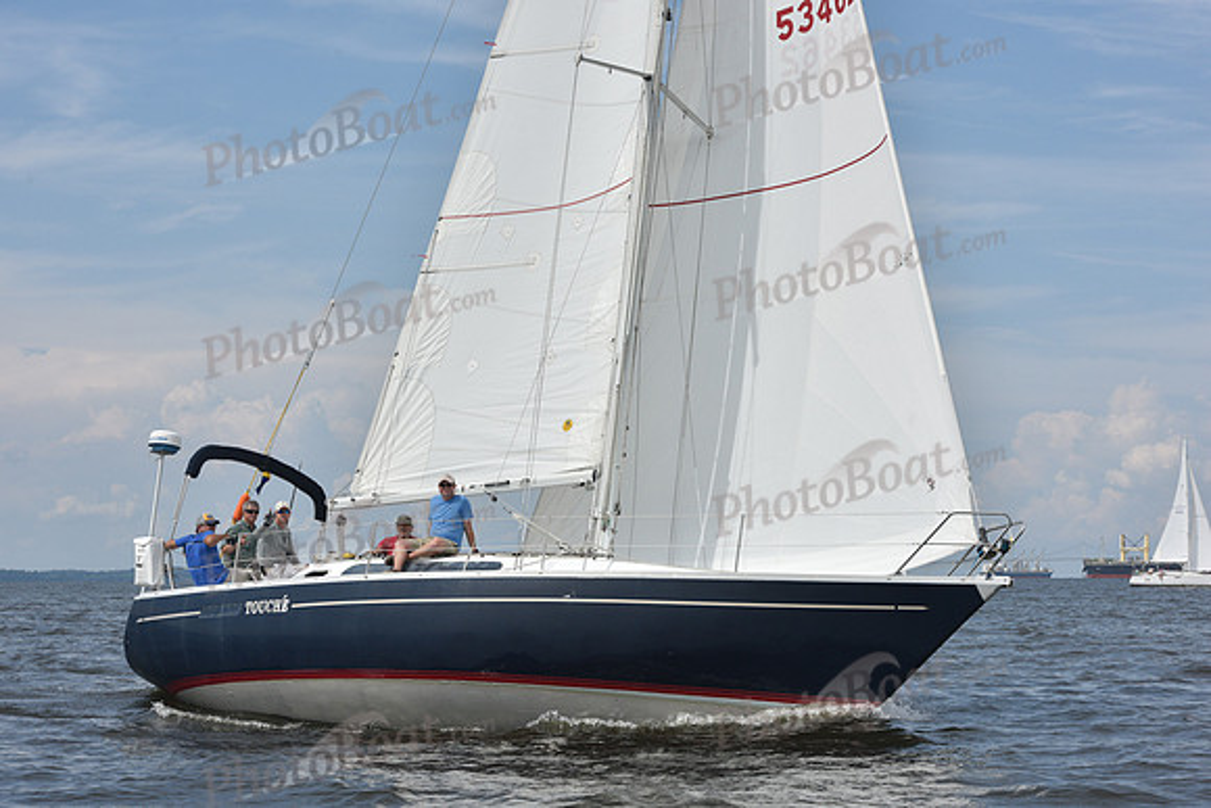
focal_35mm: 78
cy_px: 404
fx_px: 2624
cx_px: 606
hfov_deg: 26.0
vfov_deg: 17.5
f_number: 10
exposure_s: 1/1250
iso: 320
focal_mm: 78
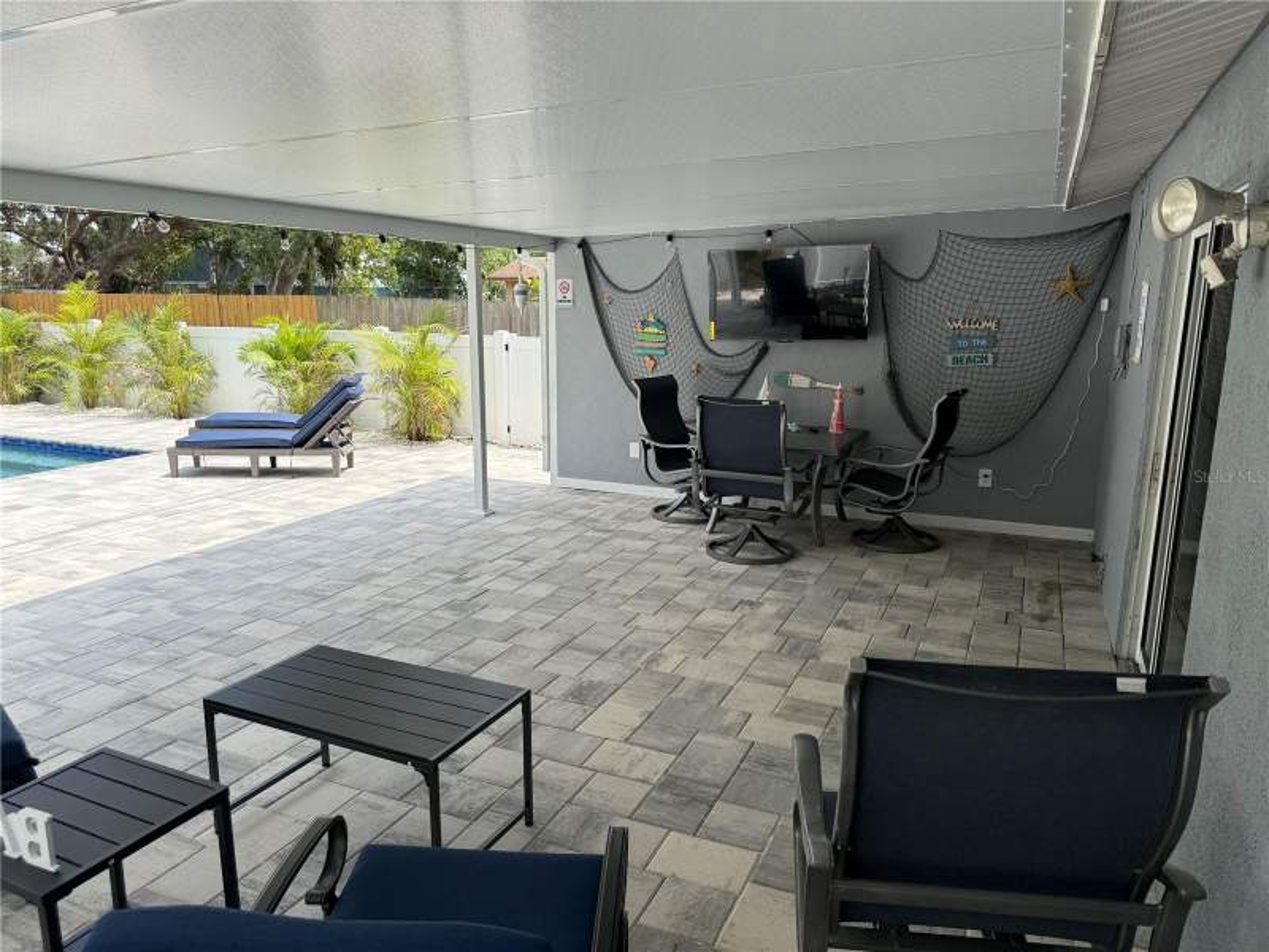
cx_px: 634
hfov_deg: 71.6
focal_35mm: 24
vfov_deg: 56.8
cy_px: 476
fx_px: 880
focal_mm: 6.76
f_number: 1.78
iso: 100
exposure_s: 1/2110
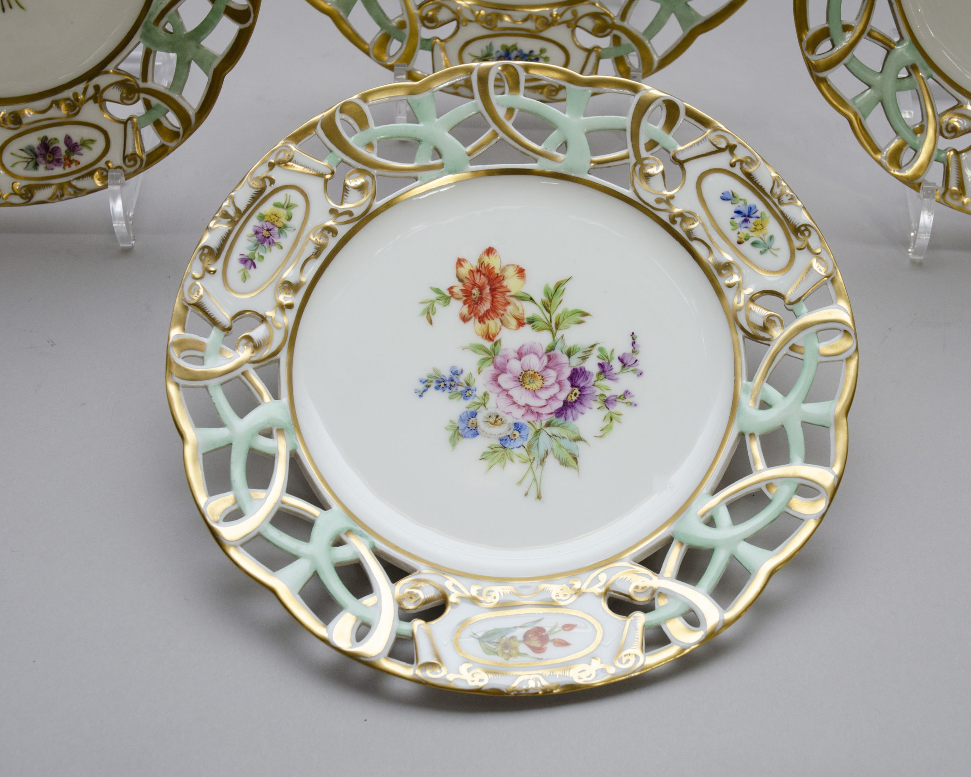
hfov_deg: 32.5
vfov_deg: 26.2
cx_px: 530
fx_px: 1667
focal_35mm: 58
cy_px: 390
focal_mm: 34
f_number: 8
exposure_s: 1/125
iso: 200
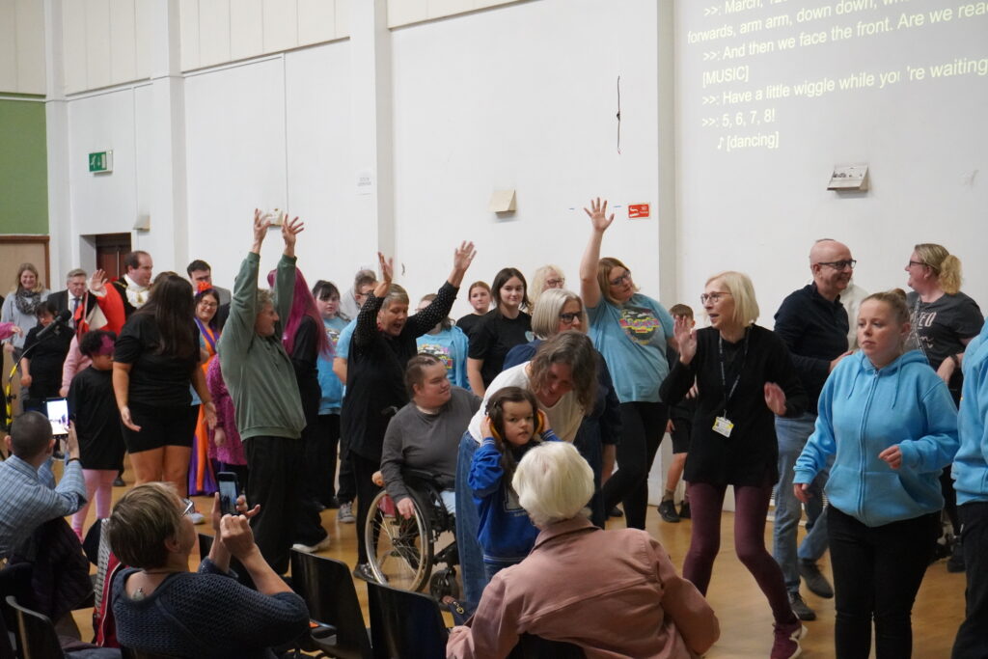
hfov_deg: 35.9
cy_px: 330
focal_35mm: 56
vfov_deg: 24.4
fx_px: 1523
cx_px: 494
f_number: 5.6
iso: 6400
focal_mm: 37
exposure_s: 1/100
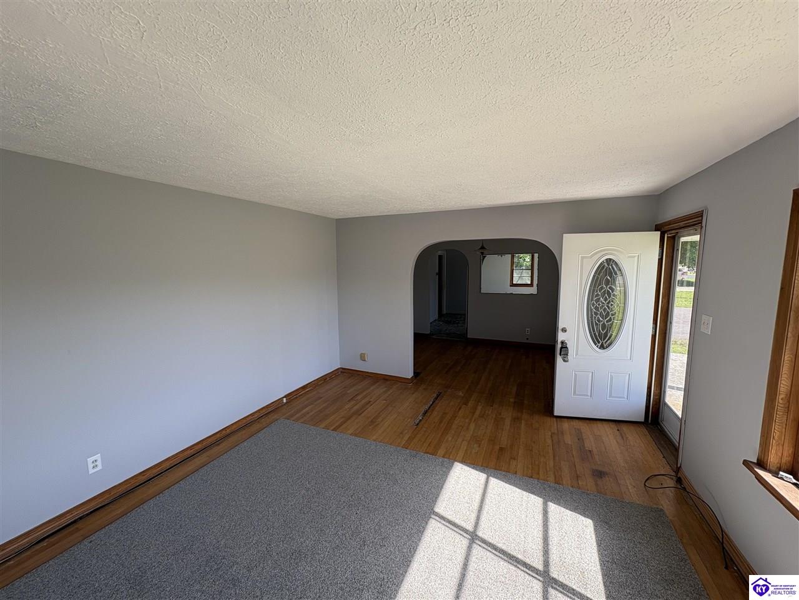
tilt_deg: -5.2
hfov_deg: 102.1
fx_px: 323
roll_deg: +0.6
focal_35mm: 14
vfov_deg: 85.7
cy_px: 300
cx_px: 400
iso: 40
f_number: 2.2
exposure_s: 1/99
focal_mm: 2.22
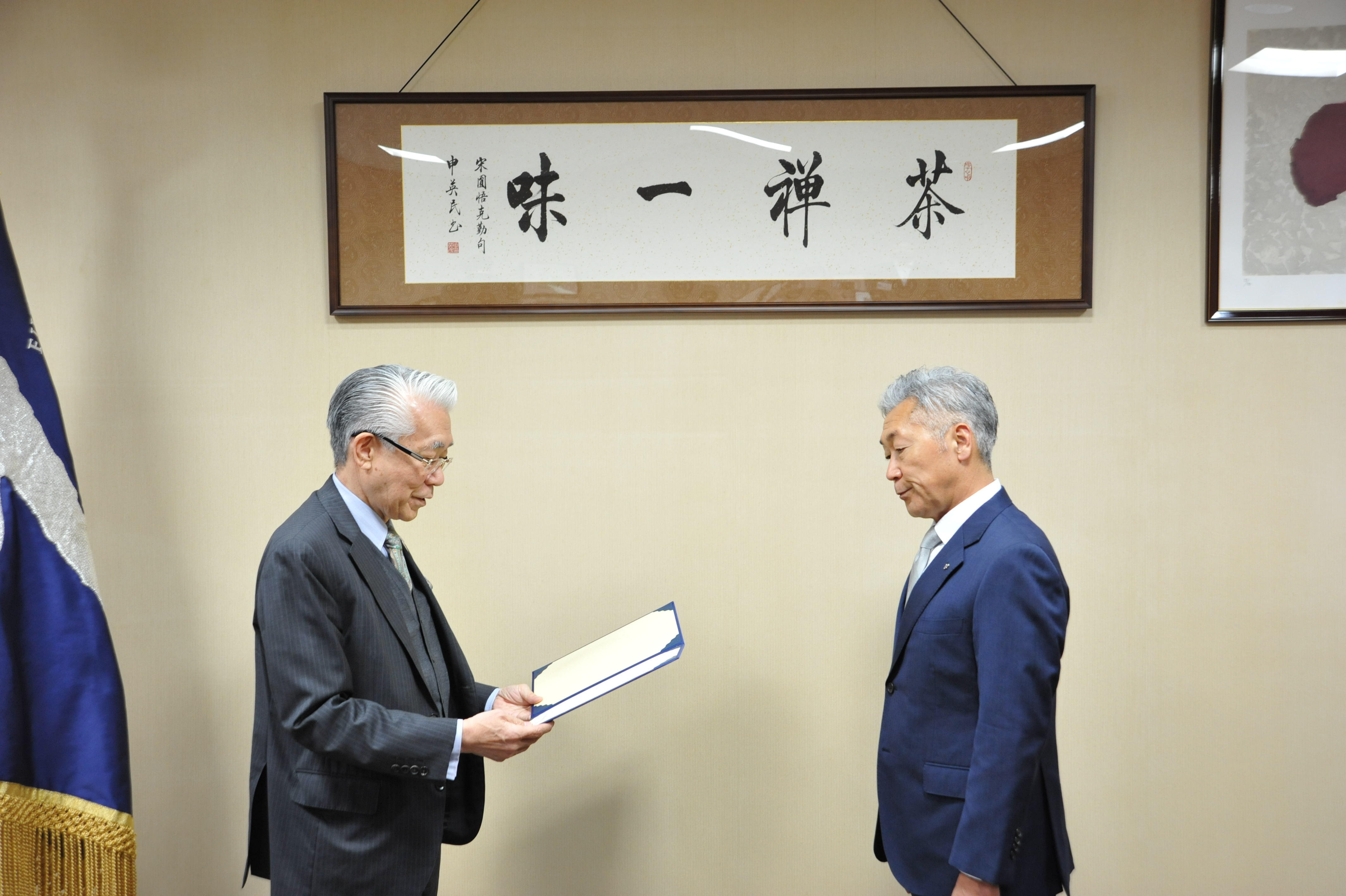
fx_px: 1420
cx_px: 673
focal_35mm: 38
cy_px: 448
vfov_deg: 35.0
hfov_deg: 50.7
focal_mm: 38
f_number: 4.5
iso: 2000
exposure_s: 1/80
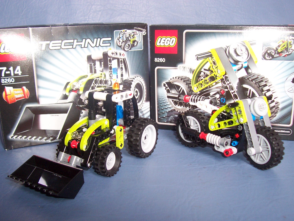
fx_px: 314
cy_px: 110
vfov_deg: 38.7
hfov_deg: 50.1
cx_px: 147
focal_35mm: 37
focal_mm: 5.6
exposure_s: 1/90
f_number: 2.8
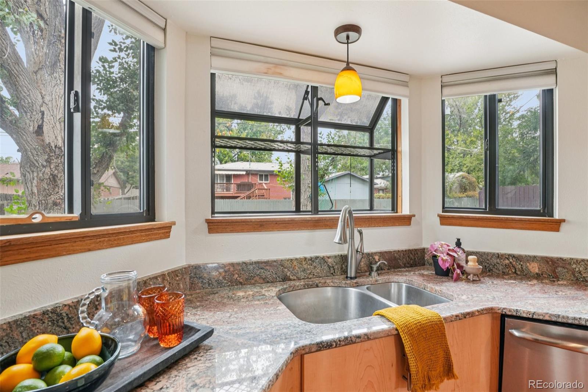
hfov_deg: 95.0
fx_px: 269
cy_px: 196
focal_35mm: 16
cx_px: 294
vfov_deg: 72.0
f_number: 8
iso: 250
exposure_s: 1/30
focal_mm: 11
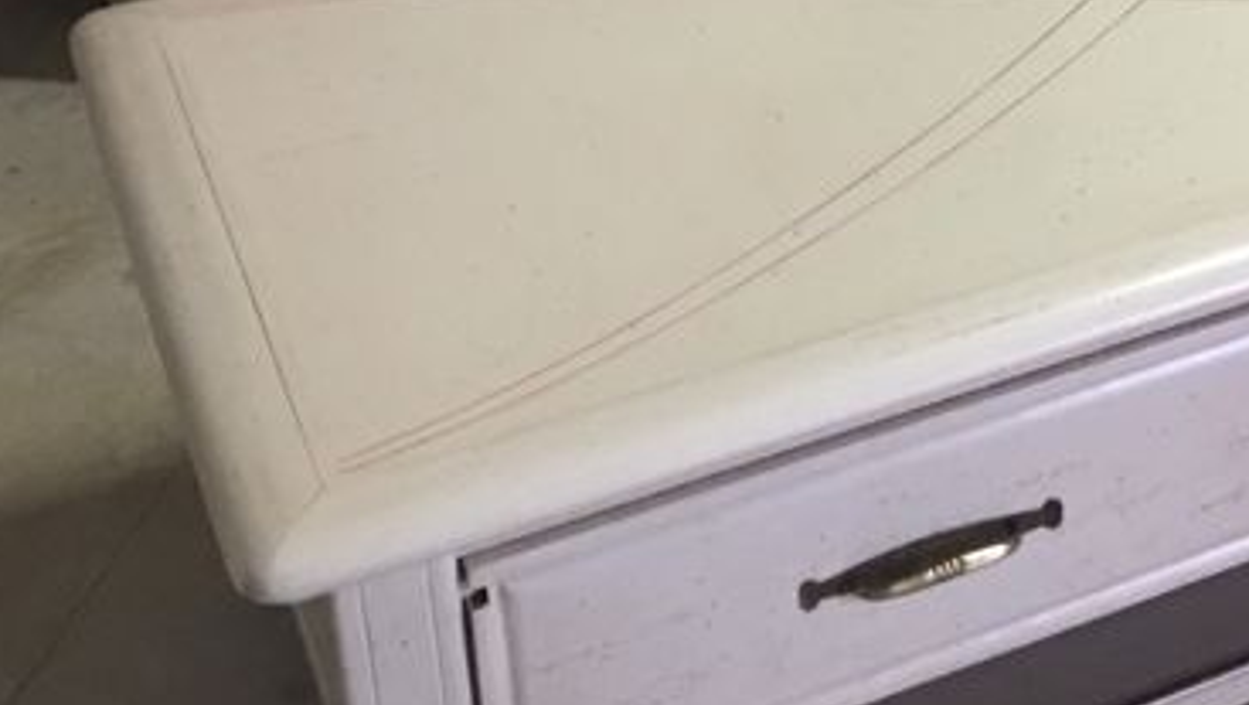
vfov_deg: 13.2
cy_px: -398
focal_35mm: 86
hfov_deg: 22.9
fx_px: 2850
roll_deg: -0.1
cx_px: 1460
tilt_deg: -17.7
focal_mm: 4.15
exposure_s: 1/10
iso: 80
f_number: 2.2
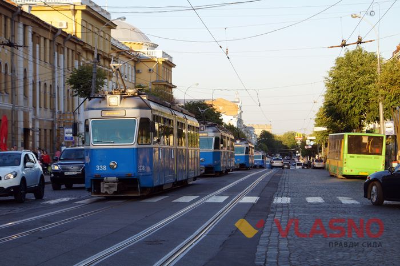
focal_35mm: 90
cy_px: 133
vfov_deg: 15.2
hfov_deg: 22.6
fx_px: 999
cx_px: 200
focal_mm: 60
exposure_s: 1/100
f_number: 5.6
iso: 100
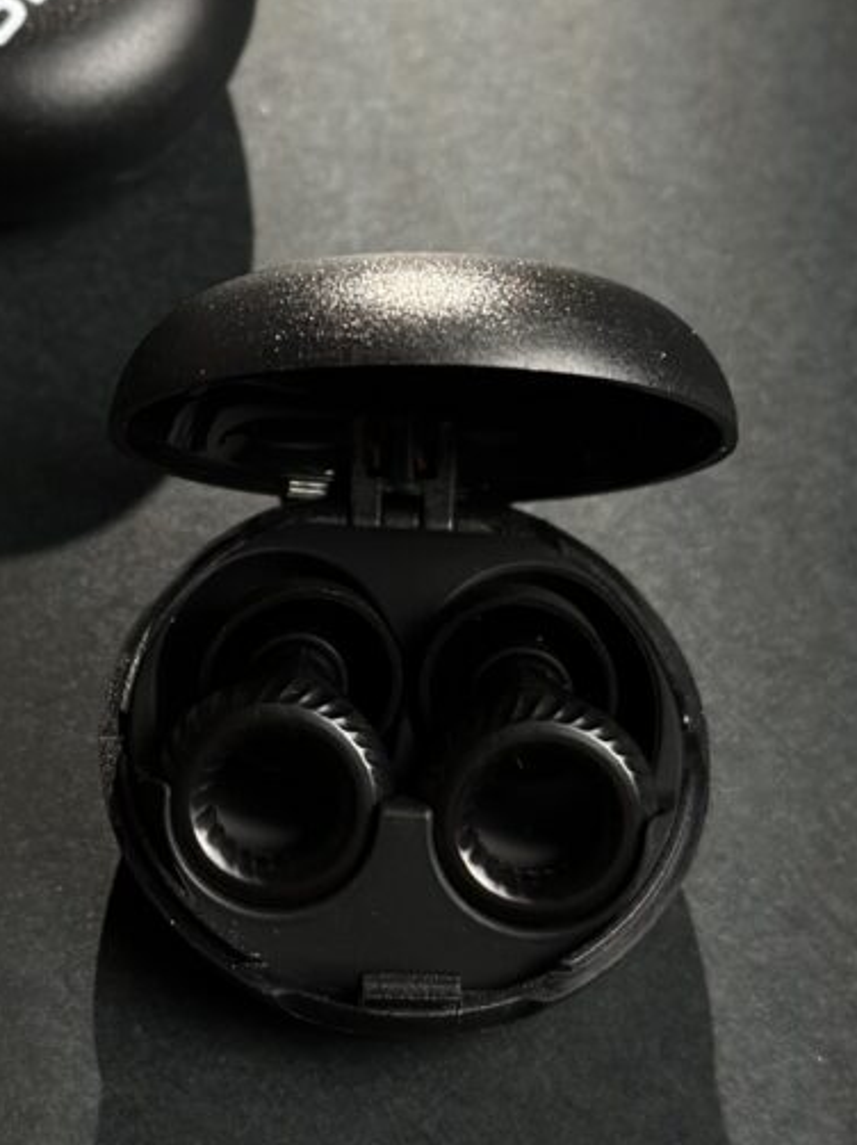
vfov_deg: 20.0
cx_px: 171
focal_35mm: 98
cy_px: 458
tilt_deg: -58.3
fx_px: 3238
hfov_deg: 15.0
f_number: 1.78
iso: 320
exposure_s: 1/60
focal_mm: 6.86
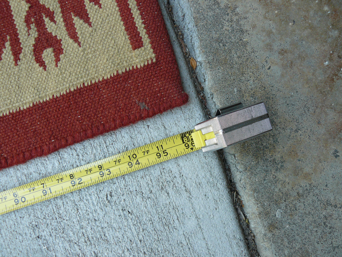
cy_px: 128
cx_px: 171
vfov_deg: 39.7
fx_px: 356
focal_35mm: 36
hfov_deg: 51.4
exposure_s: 1/80
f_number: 2.8
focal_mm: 6
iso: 100
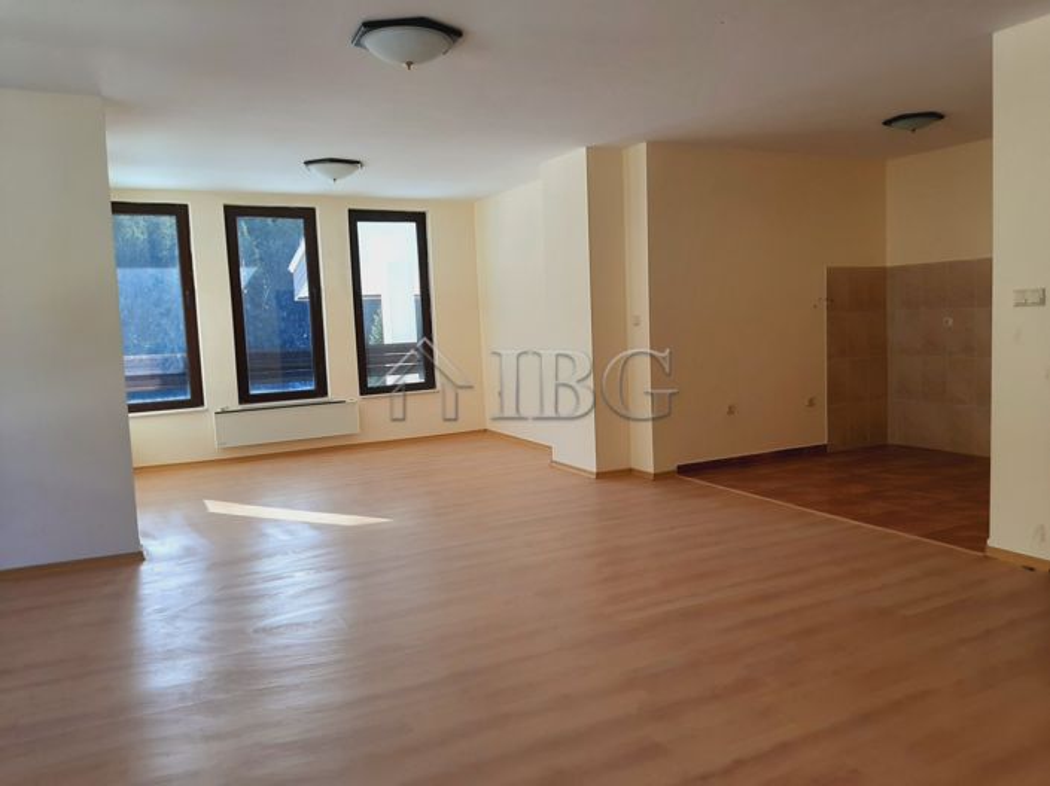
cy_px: 393
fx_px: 788
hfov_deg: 67.3
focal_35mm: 26
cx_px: 525
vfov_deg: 53.0
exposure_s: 1/233
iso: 40
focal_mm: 3.93
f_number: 1.7
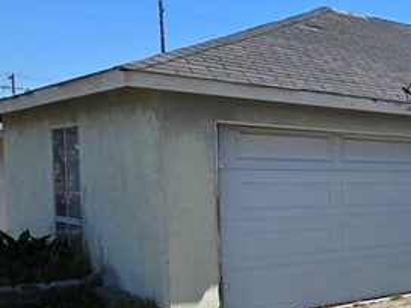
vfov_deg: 29.4
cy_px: 216
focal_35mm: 49
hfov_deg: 26.2
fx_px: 582
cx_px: 641
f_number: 2.2
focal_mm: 2.2
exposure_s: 1/2175
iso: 50
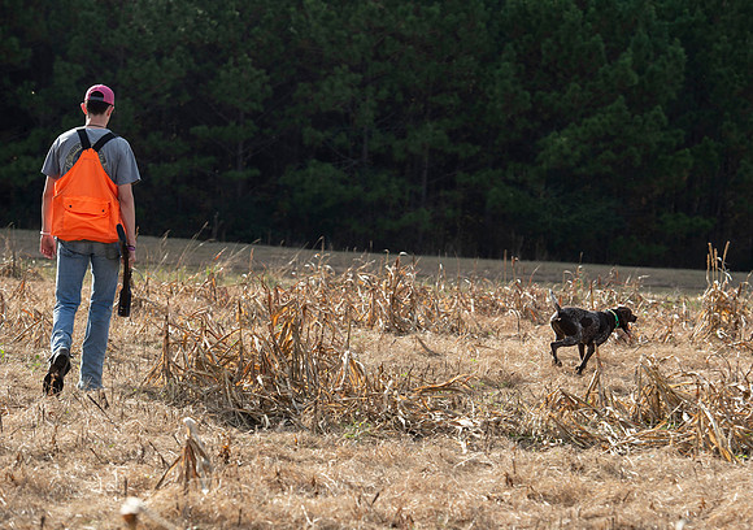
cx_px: 424
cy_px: 268
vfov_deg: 8.9
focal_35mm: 160
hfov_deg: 12.6
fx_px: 3396
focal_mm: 130
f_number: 5.6
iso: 125
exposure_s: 1/500
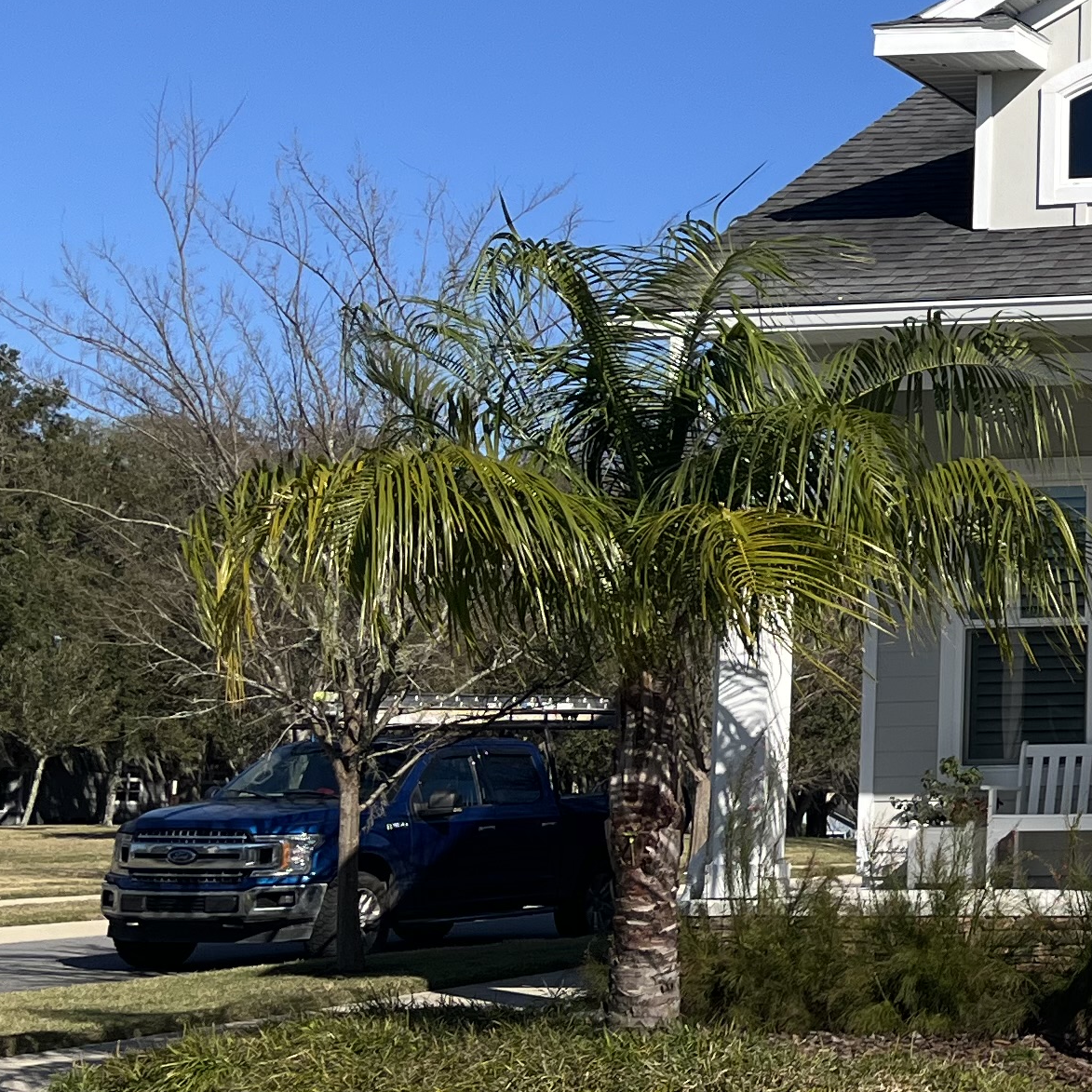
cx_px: 1501
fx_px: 2820
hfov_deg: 19.8
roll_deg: +0.7
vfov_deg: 21.9
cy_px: 436
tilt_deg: +9.0
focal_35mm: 79
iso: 50
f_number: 1.6
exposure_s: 1/4854
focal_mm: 5.1
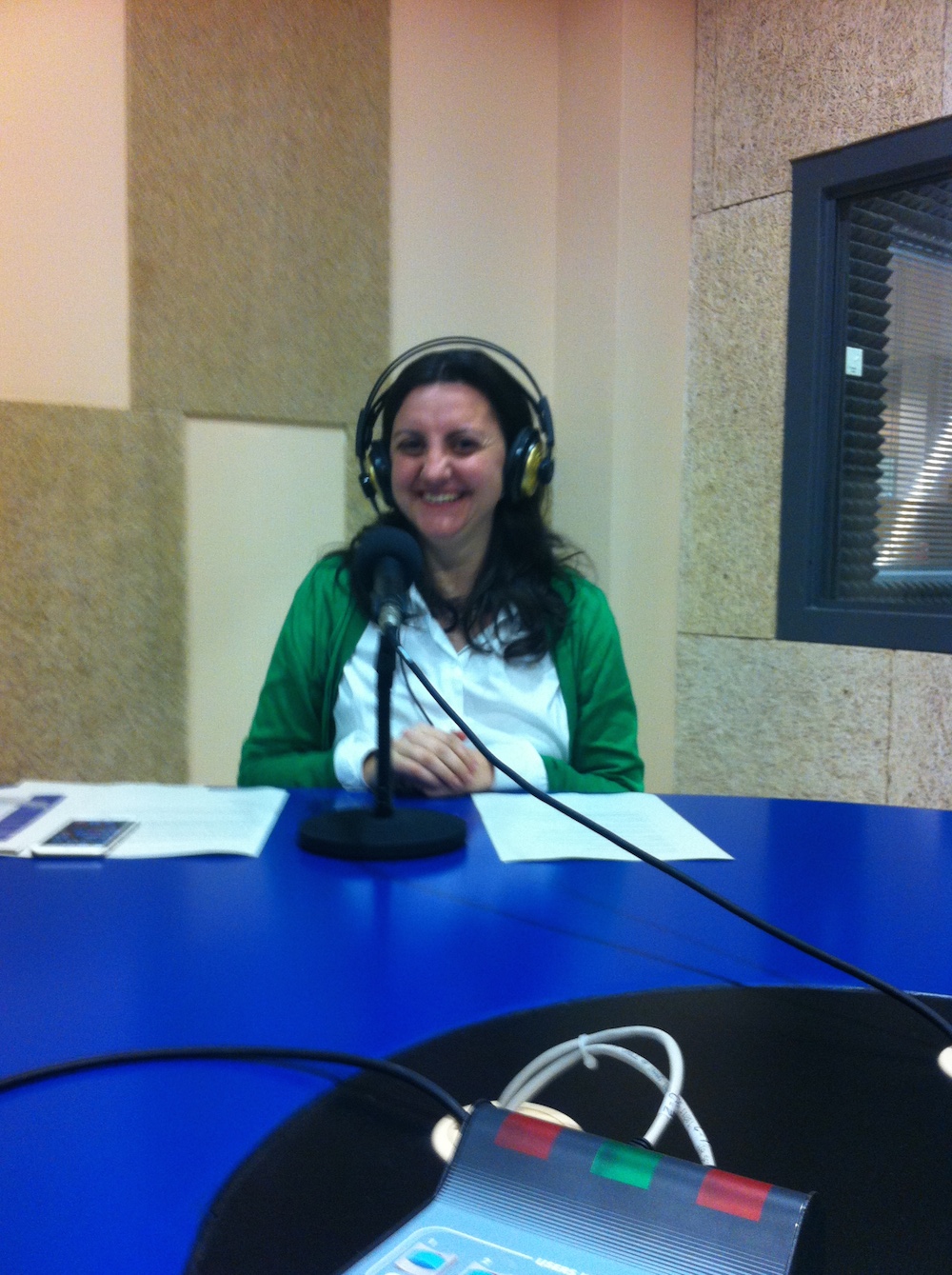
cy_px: 638
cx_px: 476
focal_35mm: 35
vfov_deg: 52.7
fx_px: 1287
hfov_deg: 40.6
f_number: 2.8
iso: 160
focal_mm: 3.85
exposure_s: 1/15
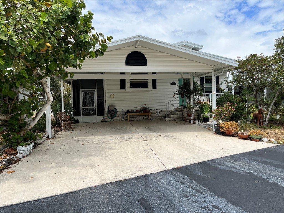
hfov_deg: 67.3
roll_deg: +0.6
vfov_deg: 53.1
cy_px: 106
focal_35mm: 26
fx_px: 213
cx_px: 142
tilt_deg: -2.7
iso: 50
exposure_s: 1/4651
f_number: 1.6
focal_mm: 5.1
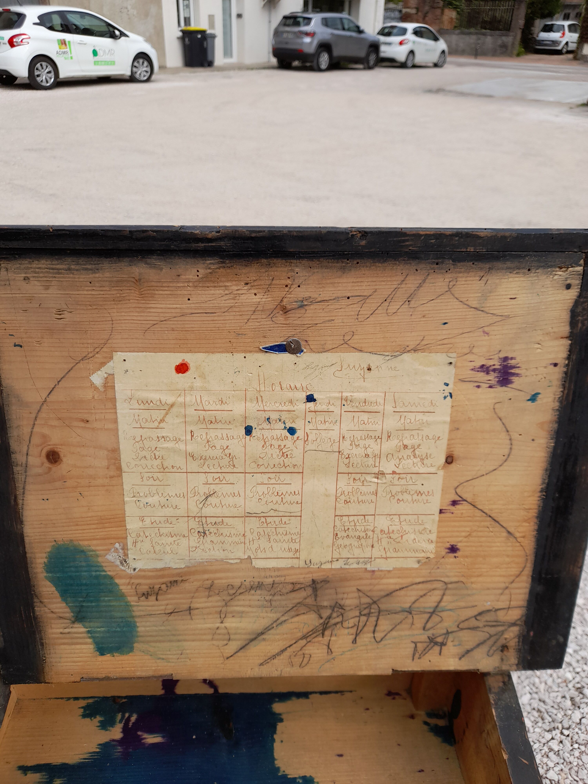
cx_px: 294
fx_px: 566
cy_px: 392
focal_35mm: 25
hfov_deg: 54.9
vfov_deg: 69.4
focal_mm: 4.6
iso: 20
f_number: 2
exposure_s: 1/340
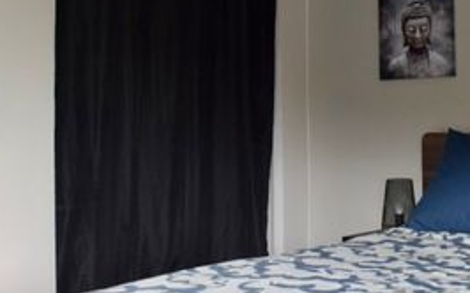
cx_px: 366
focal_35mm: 62
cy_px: 81
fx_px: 794
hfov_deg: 32.2
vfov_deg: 20.8
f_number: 3.5
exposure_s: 1/60
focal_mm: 18
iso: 1250
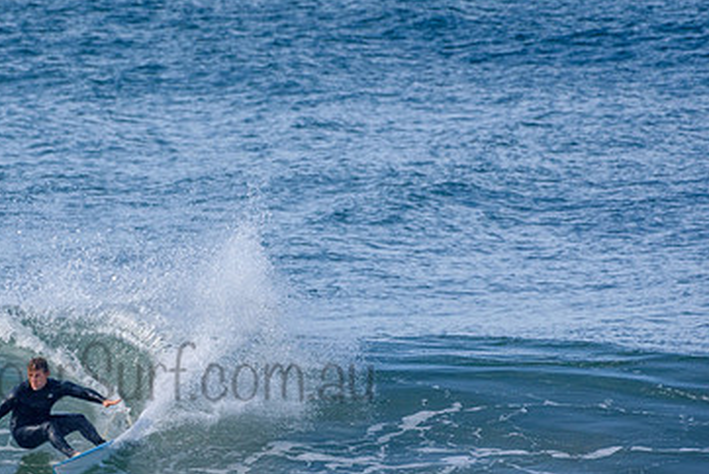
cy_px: 356
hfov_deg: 1.7
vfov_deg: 1.1
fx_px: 23652
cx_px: 166
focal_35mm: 1200
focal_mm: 500
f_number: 5.6
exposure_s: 1/2000
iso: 400
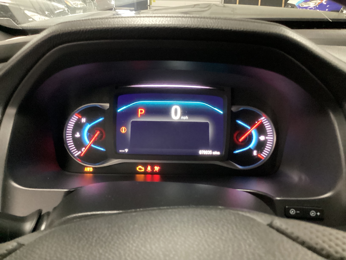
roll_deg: -2.5
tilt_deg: -27.6
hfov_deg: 58.4
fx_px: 310
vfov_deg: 45.4
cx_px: 173
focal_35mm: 31
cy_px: 130
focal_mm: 3.3
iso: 800
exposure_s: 1/20
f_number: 2.4
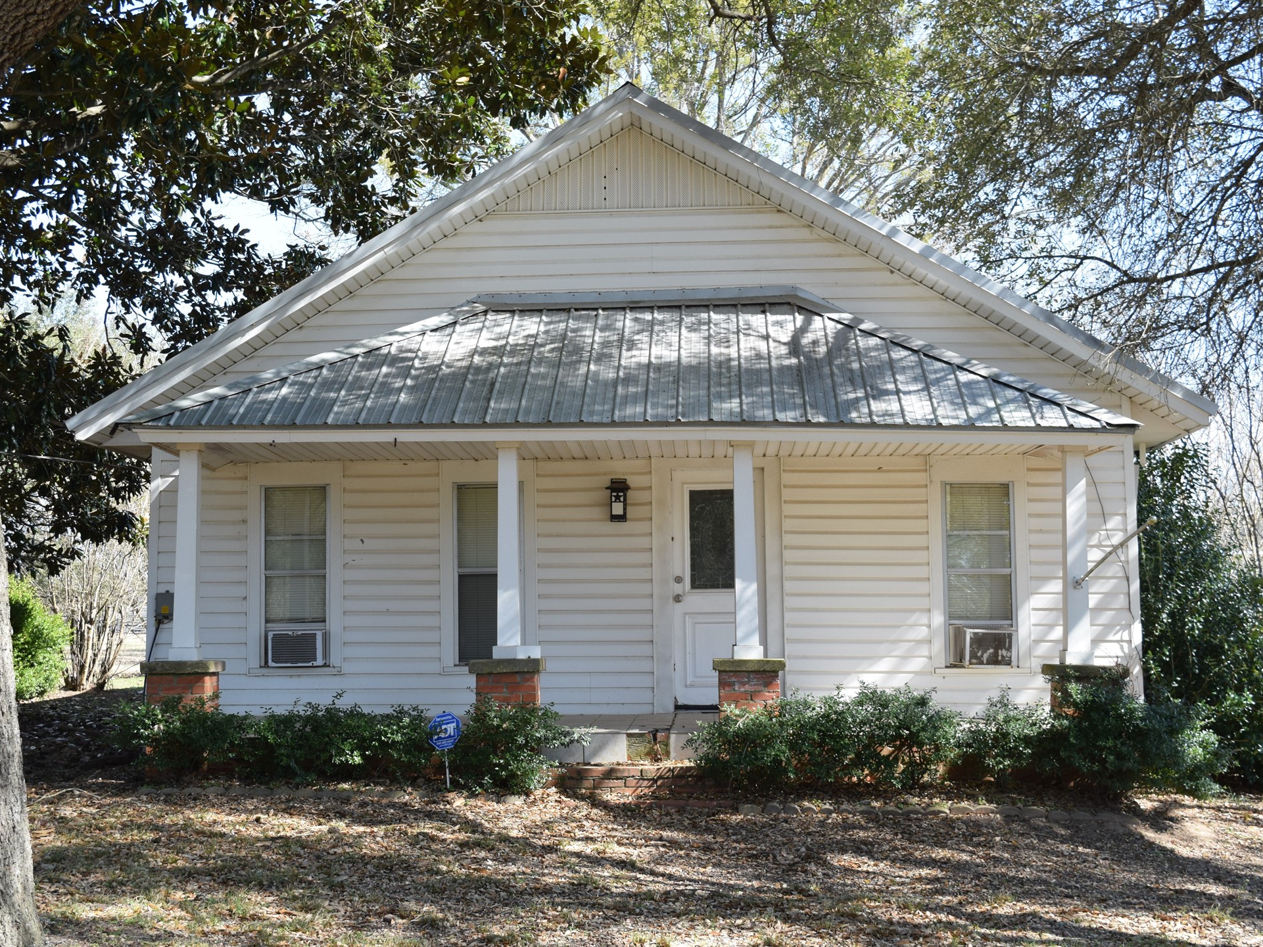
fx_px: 1844
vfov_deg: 28.8
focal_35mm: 51
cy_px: 473
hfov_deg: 37.8
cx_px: 612
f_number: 8
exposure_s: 1/250
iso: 320
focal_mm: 31
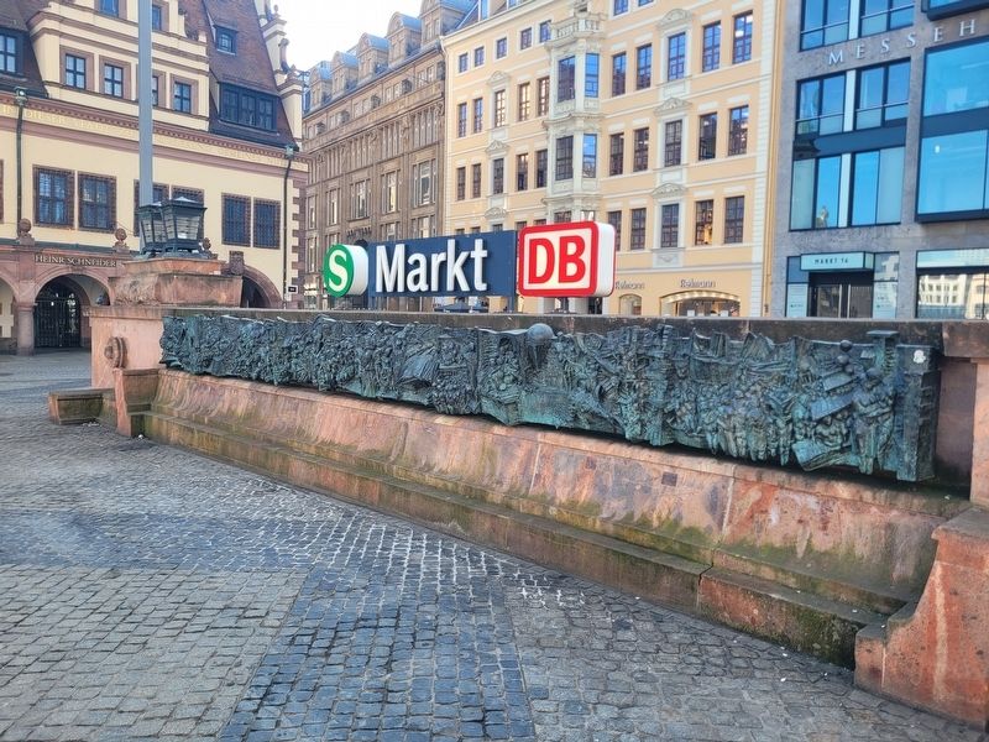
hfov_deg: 67.3
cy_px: 371
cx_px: 494
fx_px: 743
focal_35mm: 26
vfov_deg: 53.1
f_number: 1.8
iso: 40
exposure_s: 1/340
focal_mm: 5.4
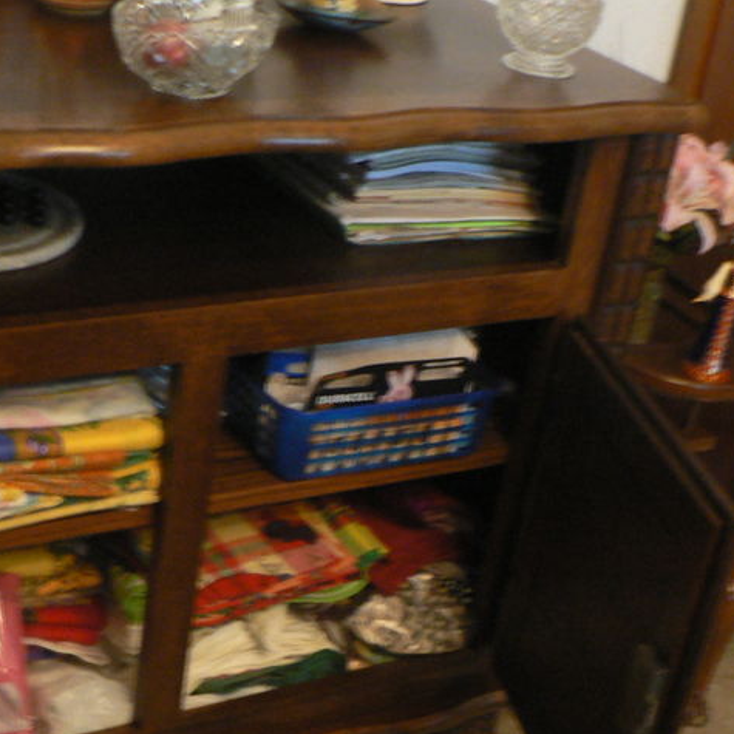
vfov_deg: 25.4
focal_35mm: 67
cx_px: 243
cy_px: 553
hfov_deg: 25.6
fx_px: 1607
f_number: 2.8
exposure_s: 1/4
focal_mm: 6
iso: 200
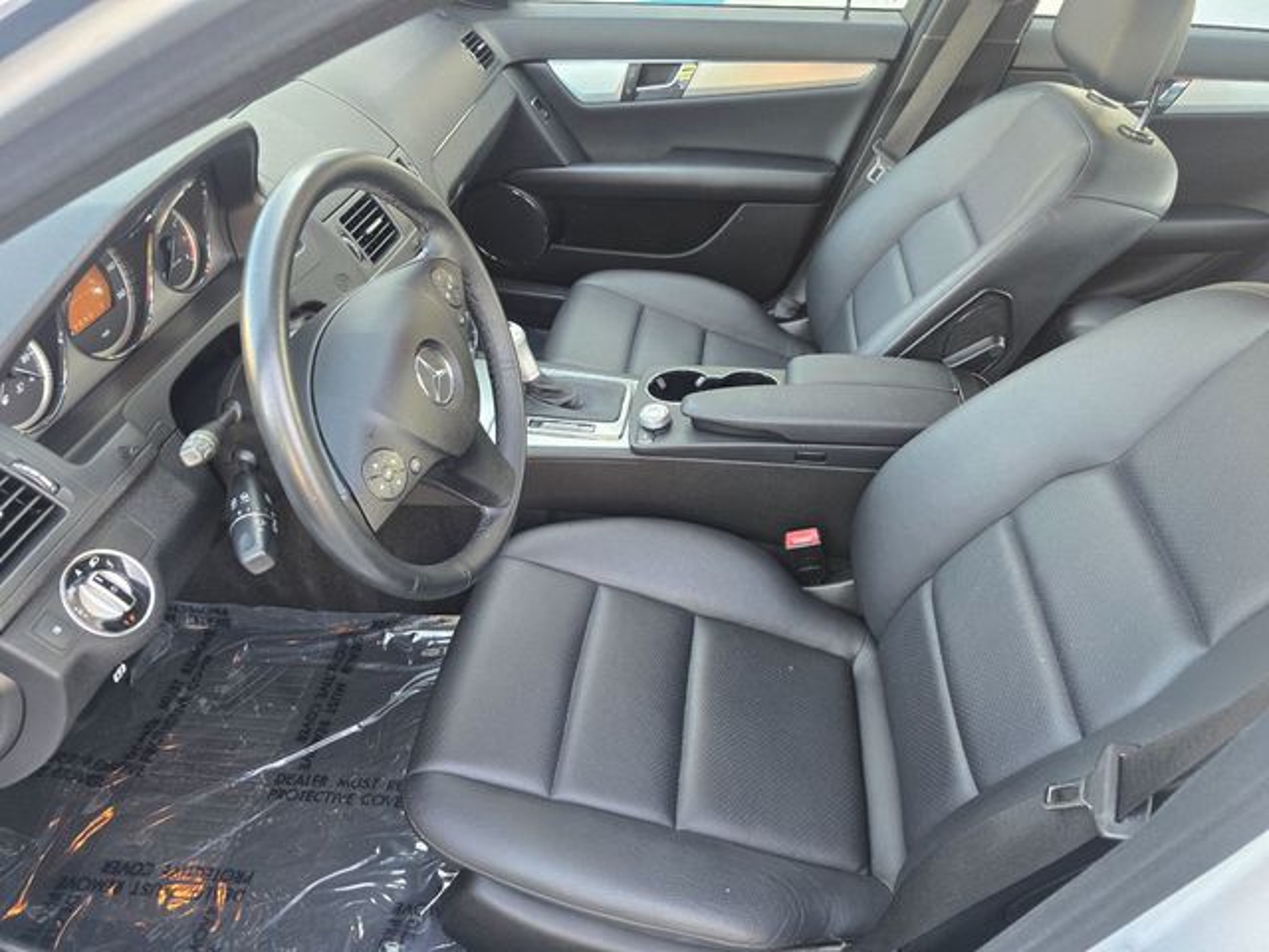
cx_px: 634
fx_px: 843
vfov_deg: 58.9
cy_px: 476
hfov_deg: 73.9
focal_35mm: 23
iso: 250
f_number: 1.7
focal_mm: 6.3
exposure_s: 1/120
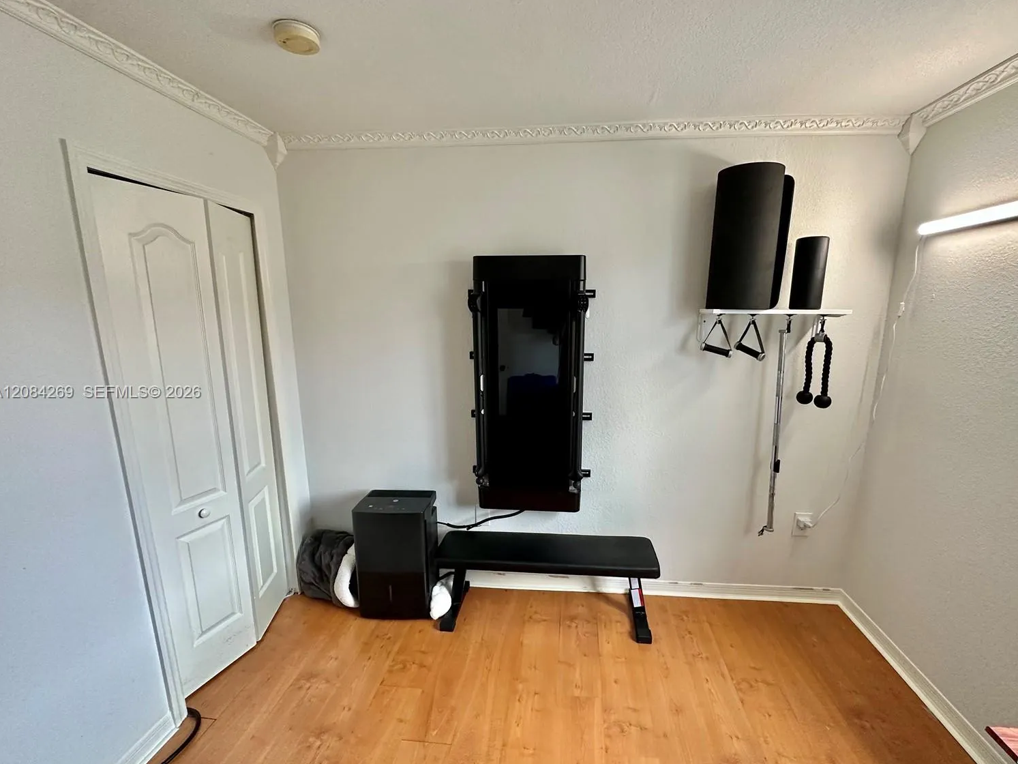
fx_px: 441
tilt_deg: -11.4
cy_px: 393
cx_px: 534
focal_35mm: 15
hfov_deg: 98.1
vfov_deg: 81.7
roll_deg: -0.5
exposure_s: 1/120
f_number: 2.2
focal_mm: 2.22
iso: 250
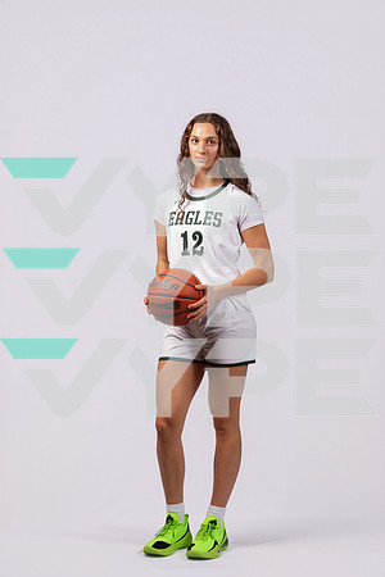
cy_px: 288
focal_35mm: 70
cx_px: 192
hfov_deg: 19.5
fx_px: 1123
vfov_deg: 28.8
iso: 160
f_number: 11
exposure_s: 1/125
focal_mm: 70
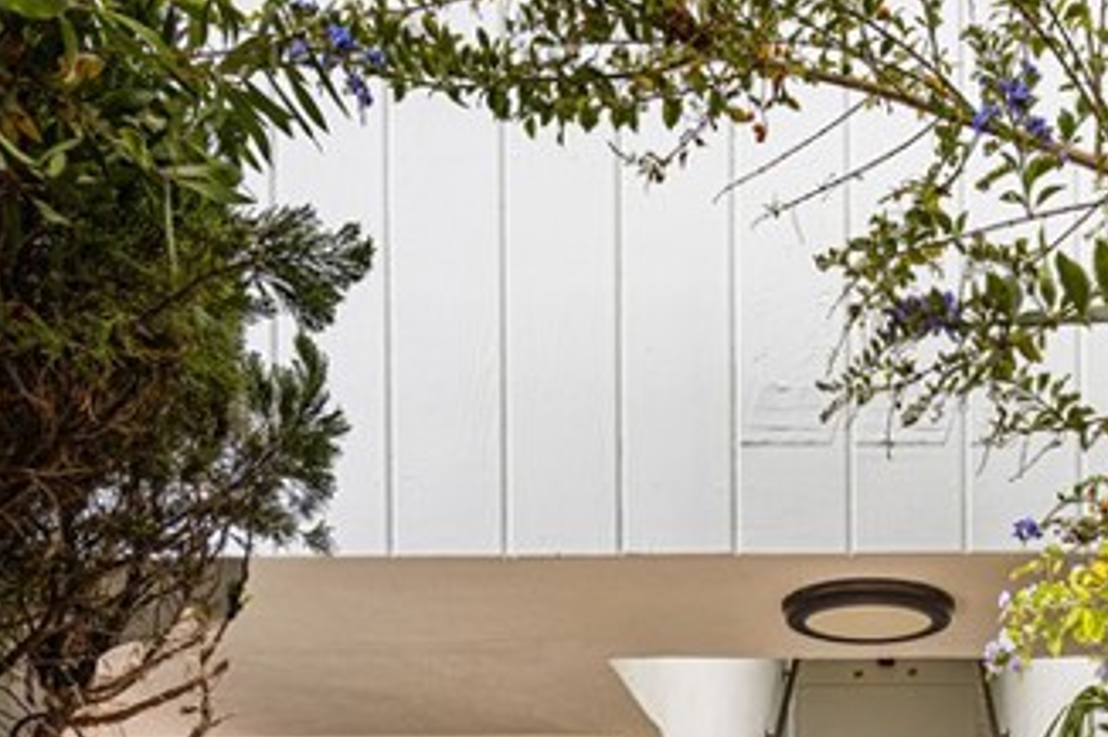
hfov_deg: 42.1
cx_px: 918
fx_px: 1353
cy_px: 1070
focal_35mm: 44
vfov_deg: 24.5
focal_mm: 14
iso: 125
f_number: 7.1
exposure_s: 1/200
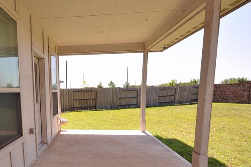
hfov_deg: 66.6
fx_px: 181
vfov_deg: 48.2
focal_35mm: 26
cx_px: 74
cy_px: 116
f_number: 7.1
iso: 200
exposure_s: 1/200
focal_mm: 10
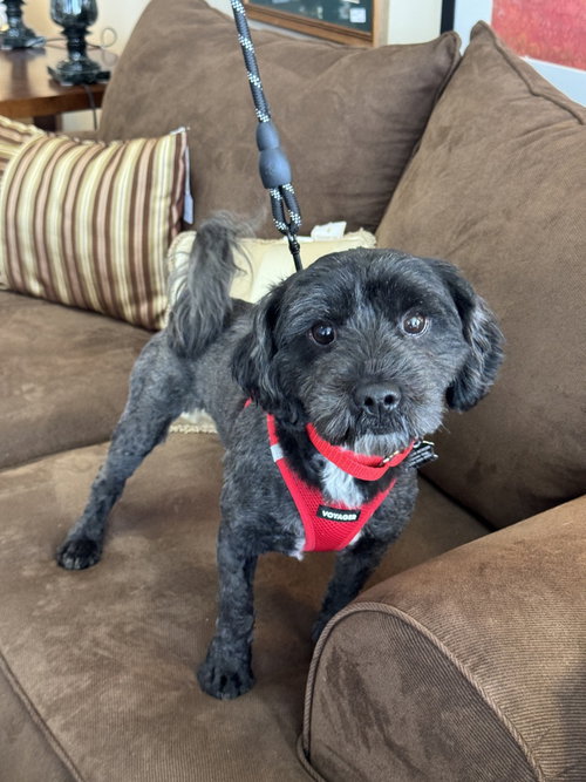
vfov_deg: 39.7
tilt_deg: -26.2
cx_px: 293
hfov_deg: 30.3
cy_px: 391
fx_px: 1084
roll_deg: -1.6
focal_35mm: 48
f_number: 1.78
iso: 160
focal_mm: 6.76
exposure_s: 1/60
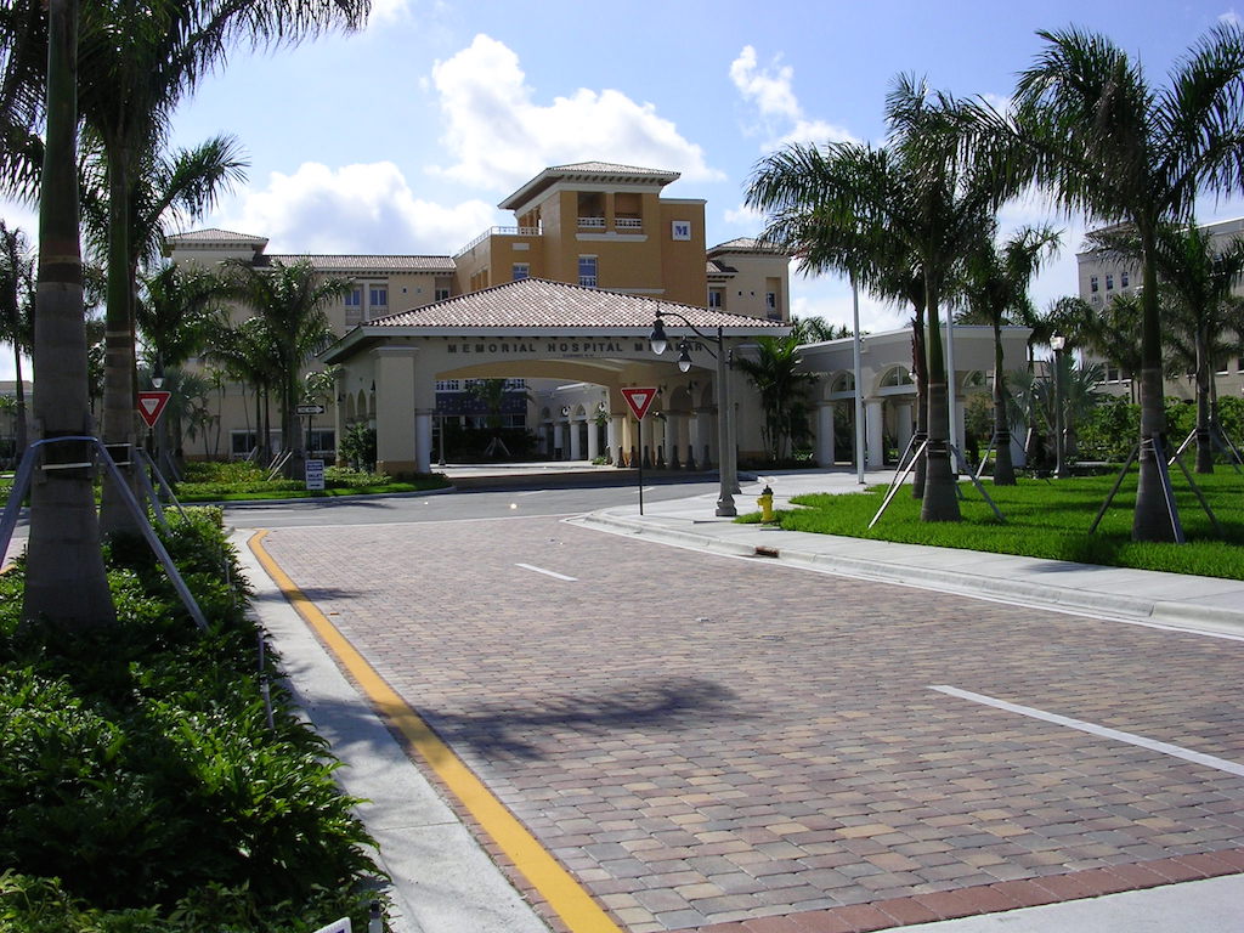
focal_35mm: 38
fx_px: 1366
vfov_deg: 37.7
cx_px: 622
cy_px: 466
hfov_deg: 49.0
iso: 50
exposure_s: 1/495
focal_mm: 5.8
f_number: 5.6
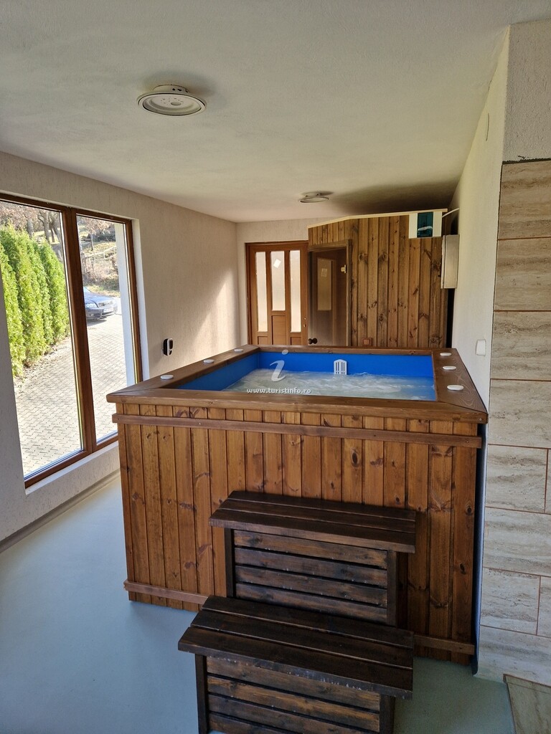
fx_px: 488
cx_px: 276
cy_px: 367
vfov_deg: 73.9
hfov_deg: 58.9
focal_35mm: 23
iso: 50
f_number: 1.8
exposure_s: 1/180
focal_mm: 5.4
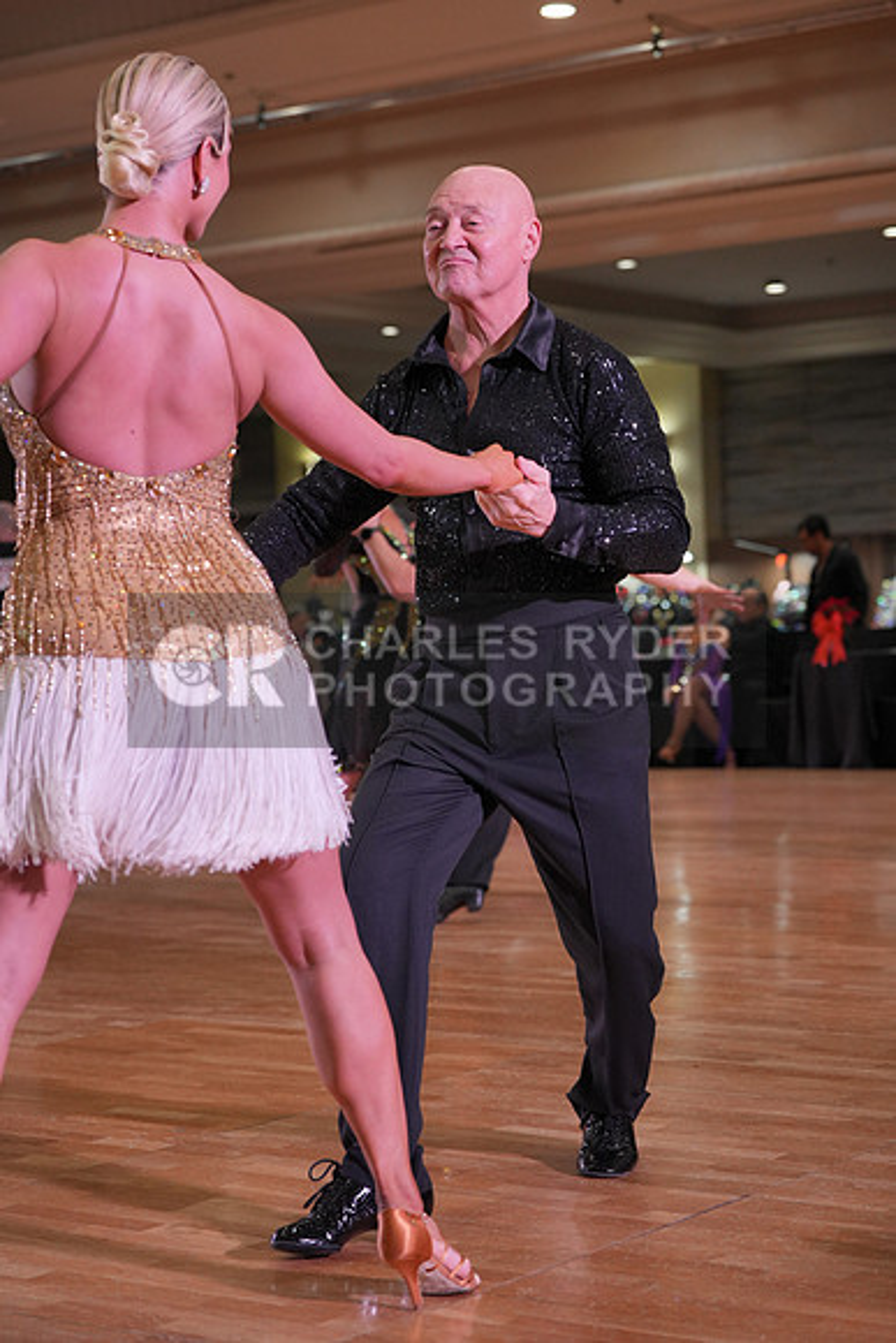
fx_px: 2612
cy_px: 672
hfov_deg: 19.5
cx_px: 448
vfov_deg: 28.8
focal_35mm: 70
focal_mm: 70
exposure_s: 1/500
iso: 1600
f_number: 4
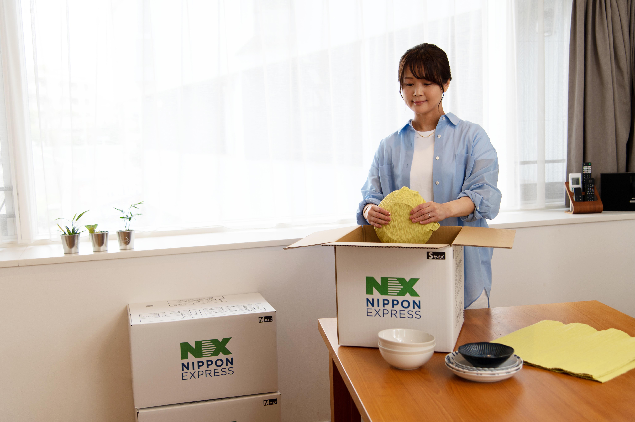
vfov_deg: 32.6
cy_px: 211
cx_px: 318
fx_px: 723
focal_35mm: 41
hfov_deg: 47.4
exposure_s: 1/200
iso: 160
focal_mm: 41
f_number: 8
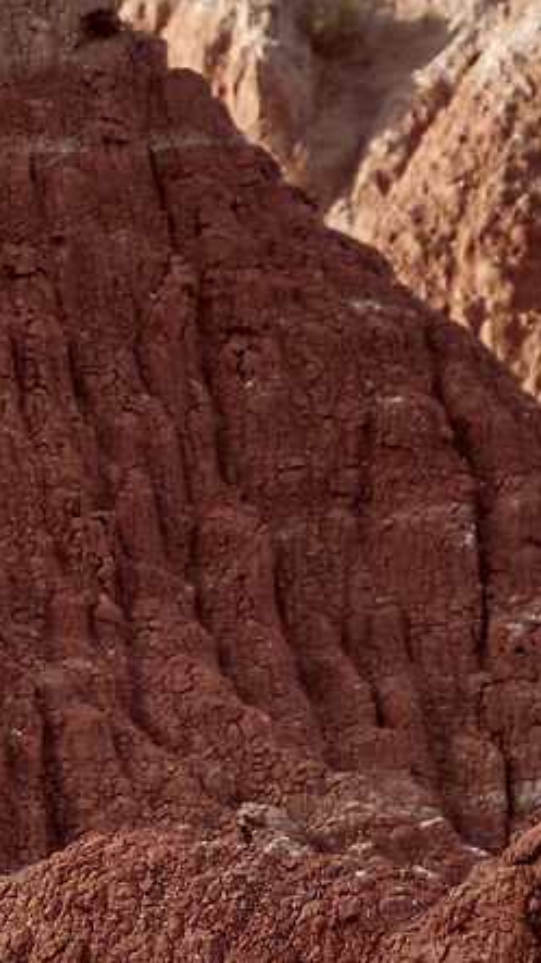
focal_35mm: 346
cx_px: -1119
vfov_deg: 6.2
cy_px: 970
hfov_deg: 3.4
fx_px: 8829
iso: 100
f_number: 2.8
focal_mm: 61
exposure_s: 1/400
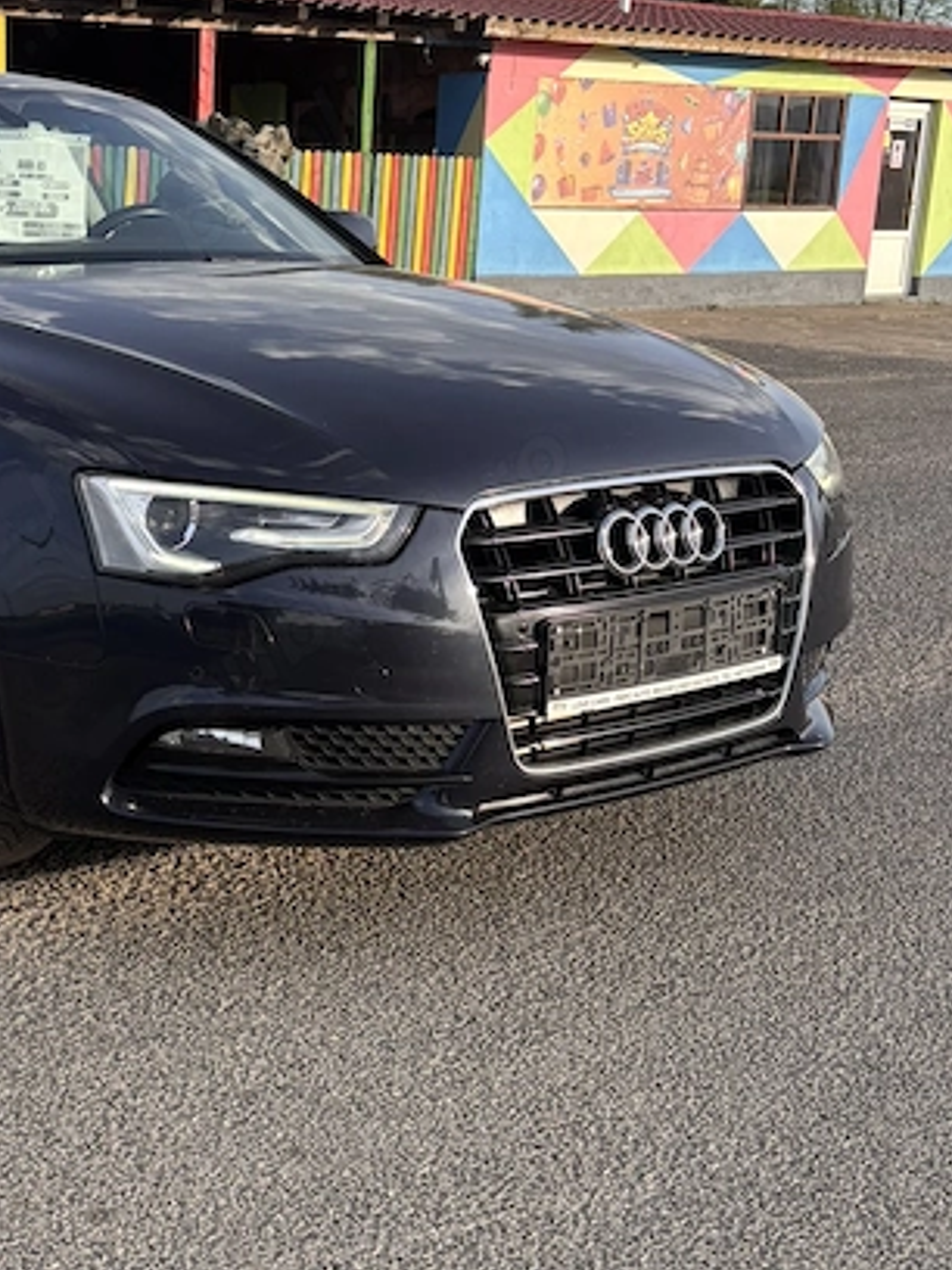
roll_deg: -1.9
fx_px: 1870
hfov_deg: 27.6
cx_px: 106
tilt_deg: -15.4
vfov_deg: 37.5
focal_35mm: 51
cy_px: 675
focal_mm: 5.96
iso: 50
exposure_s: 1/1092
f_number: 1.6
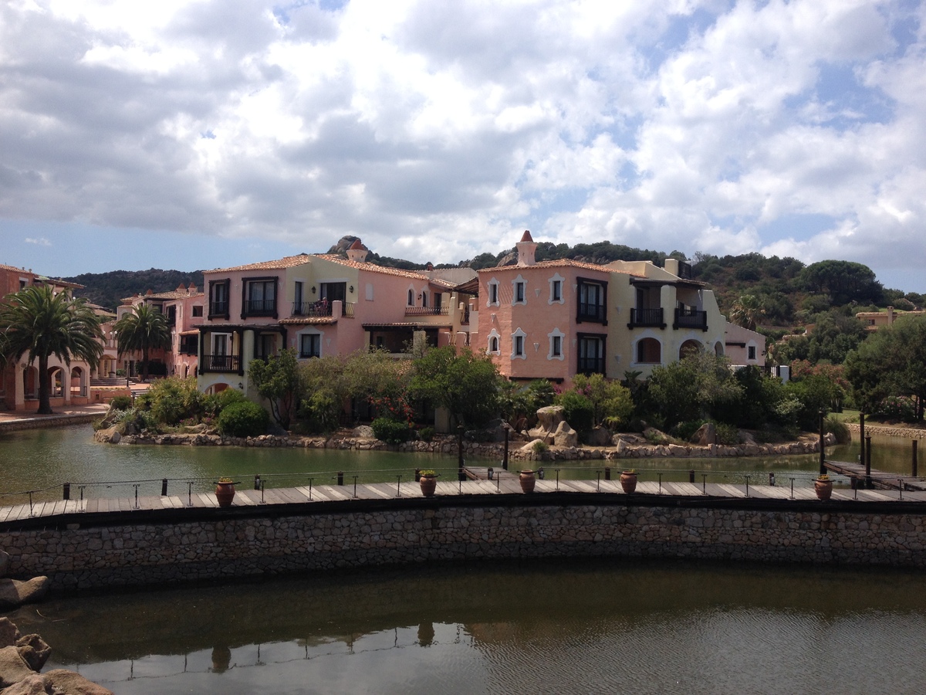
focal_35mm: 35
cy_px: 348
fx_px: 936
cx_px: 463
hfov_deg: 52.6
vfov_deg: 40.7
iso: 50
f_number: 2.4
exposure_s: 1/1972
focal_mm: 4.28
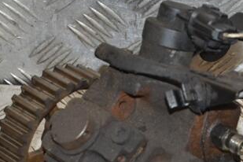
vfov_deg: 6.7
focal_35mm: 204
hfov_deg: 10.1
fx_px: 1377
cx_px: 146
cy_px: 147
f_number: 8
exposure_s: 1/200
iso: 800
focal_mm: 70
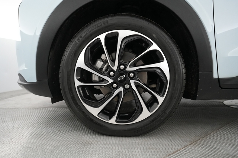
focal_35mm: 26
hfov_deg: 69.4
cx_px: 119
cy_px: 79
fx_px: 172
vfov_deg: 49.5
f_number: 2.8
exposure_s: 1/160
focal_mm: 26
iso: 4000
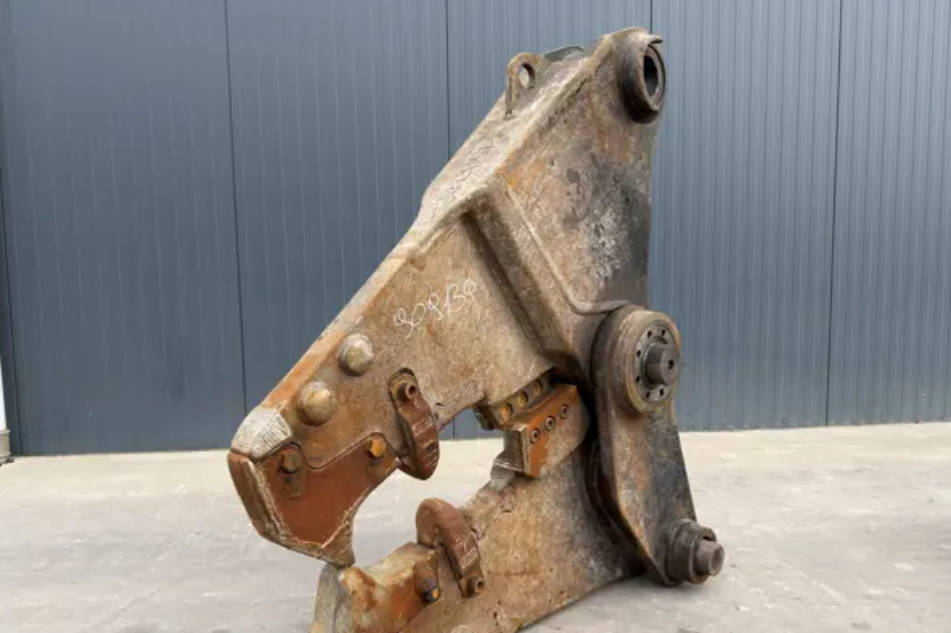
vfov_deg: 47.6
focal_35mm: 27
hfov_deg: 67.4
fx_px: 713
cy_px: 374
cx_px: 476
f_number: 1.78
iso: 64
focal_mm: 6.76
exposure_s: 1/314
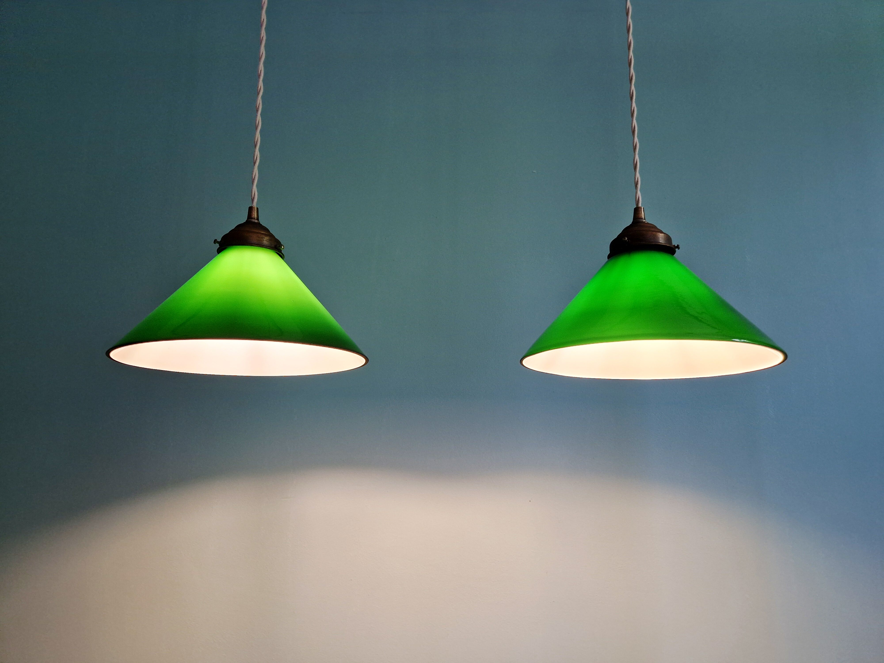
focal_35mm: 23
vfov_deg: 58.9
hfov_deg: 73.9
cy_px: 332
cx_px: 442
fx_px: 587
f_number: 1.8
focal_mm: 5.4
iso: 125
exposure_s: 1/100
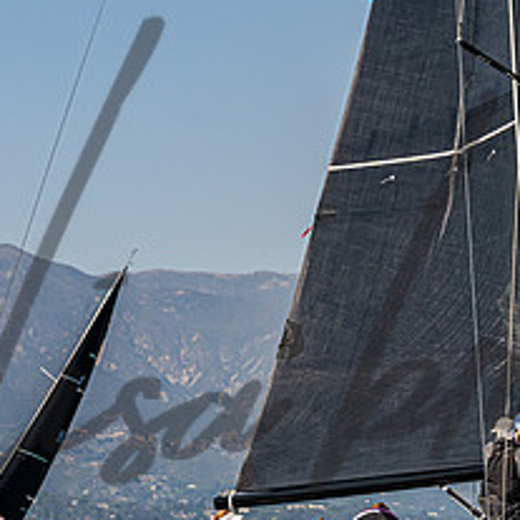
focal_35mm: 238
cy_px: 423
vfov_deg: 7.3
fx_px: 4045
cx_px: 439
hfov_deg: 7.3
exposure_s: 1/2500
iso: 500
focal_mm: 89
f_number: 8
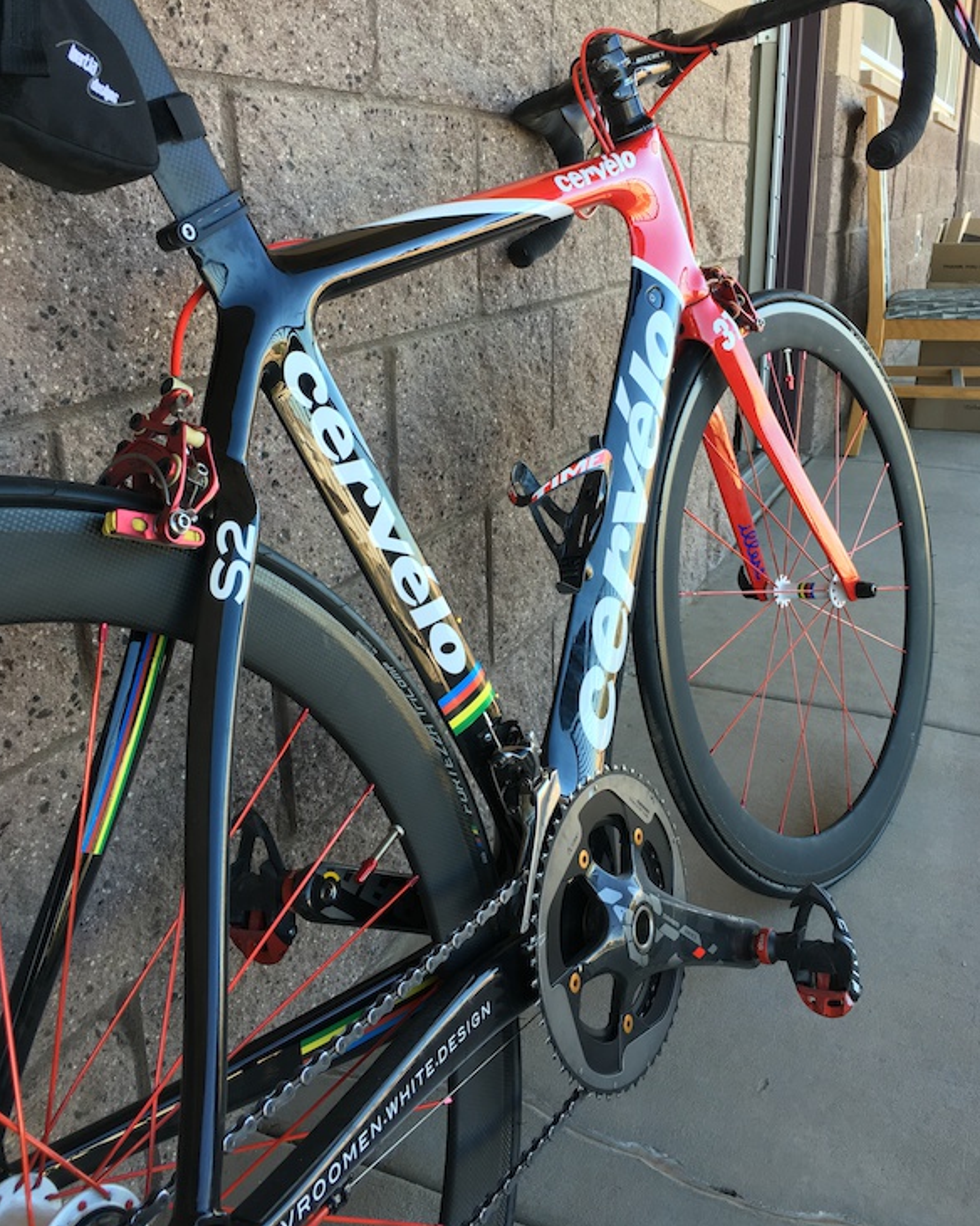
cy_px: 561
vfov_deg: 57.1
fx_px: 1124
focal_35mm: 31
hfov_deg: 47.1
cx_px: 502
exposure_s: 1/120
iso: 40
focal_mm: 4.15
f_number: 2.2
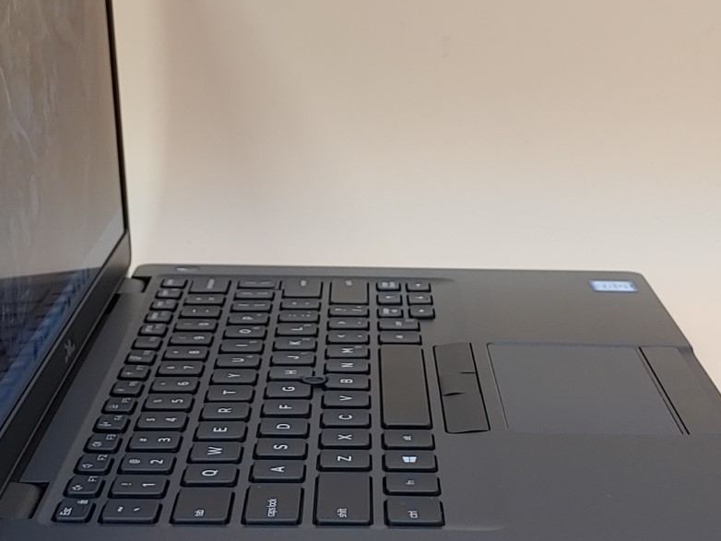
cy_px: 155
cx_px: 347
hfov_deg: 24.1
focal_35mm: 81
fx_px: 1688
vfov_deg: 18.1
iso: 100
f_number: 1.8
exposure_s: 1/56
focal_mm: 4.36
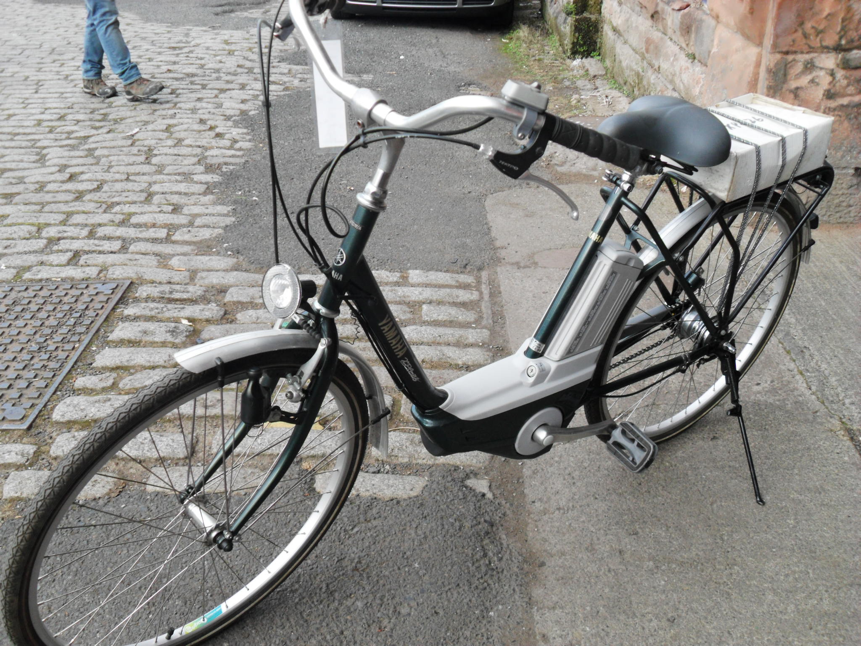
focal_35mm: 35
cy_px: 323
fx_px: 871
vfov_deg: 40.7
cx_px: 430
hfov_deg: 52.6
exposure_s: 1/250
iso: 100
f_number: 2.8
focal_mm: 6.2
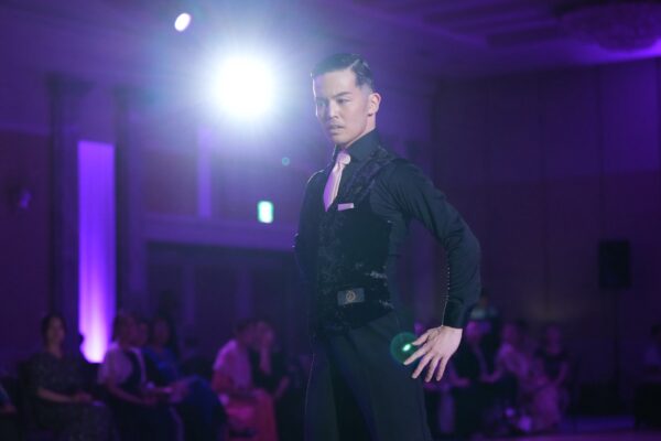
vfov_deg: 15.9
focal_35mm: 86
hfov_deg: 23.6
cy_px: 220
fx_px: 1579
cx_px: 330
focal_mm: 86
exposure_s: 1/640
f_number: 3.2
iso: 5000
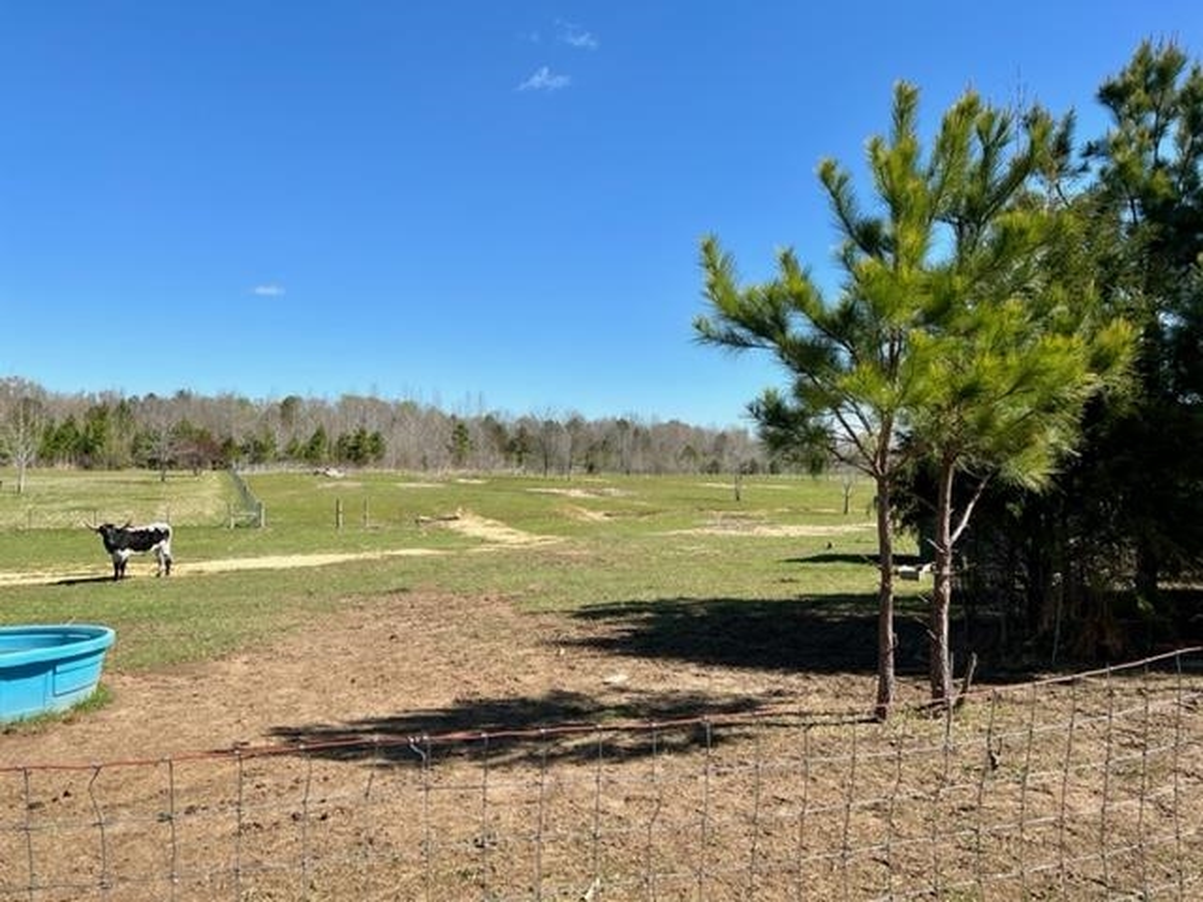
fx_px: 904
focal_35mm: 26
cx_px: 602
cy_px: 451
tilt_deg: -1.0
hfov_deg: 67.3
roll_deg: -1.2
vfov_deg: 53.1
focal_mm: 5.7
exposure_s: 1/3831
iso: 50
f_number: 1.5
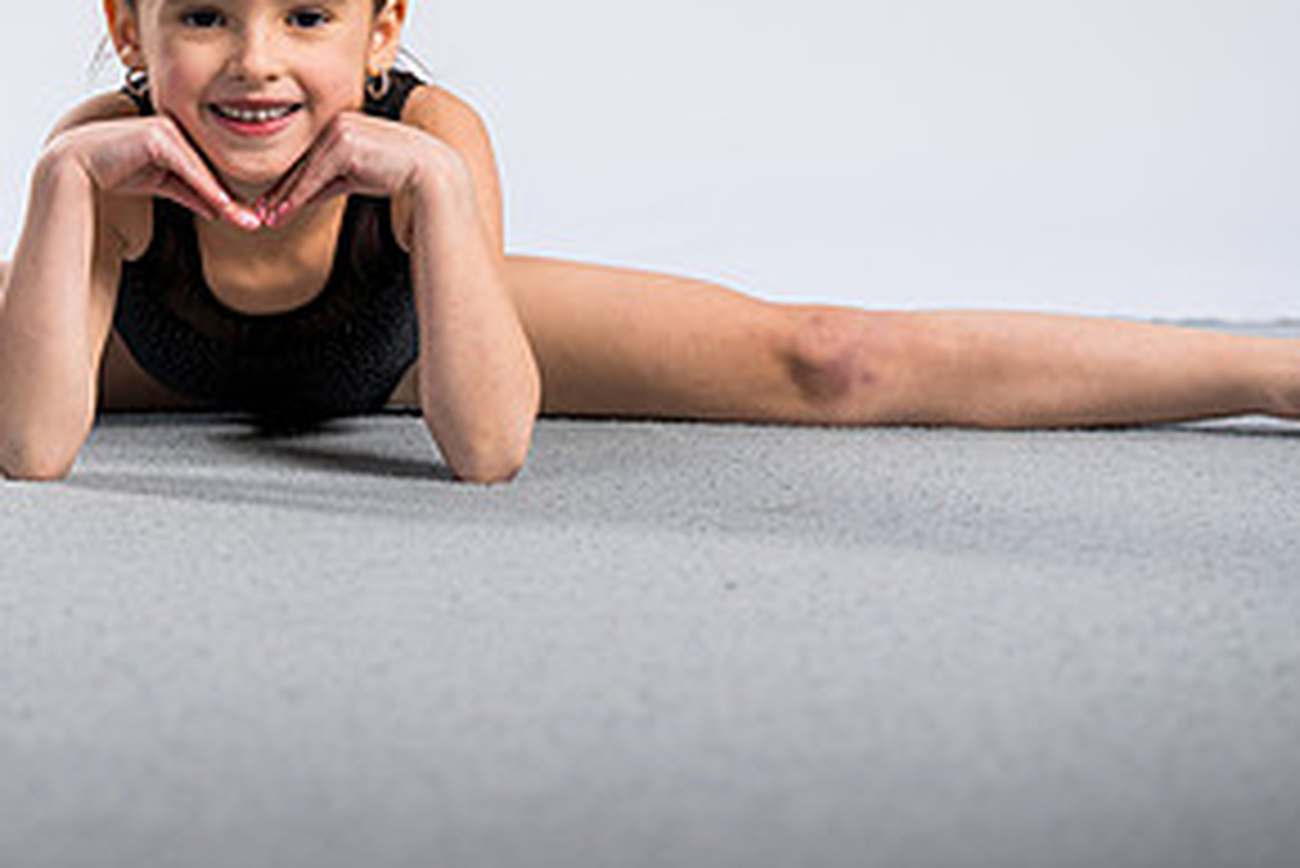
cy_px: 235
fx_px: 11236
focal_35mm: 311
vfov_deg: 4.4
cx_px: 231
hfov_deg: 6.6
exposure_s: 1/320
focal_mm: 146
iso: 100
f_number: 3.5
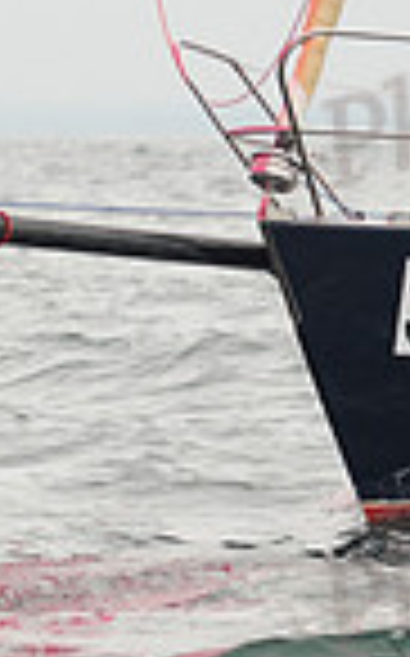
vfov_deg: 3.1
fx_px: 11966
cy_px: 241
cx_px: 1185
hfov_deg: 1.9
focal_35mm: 668
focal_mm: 110
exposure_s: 1/1600
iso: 200
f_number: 3.2
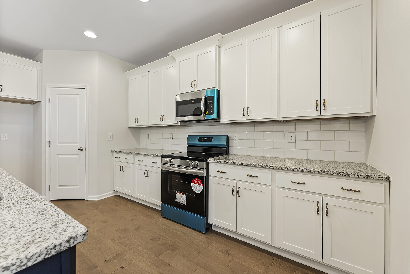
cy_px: 137
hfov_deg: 104.2
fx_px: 160
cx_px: 205
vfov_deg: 81.3
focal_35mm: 14
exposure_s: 1/10
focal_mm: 14
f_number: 7.1
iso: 400
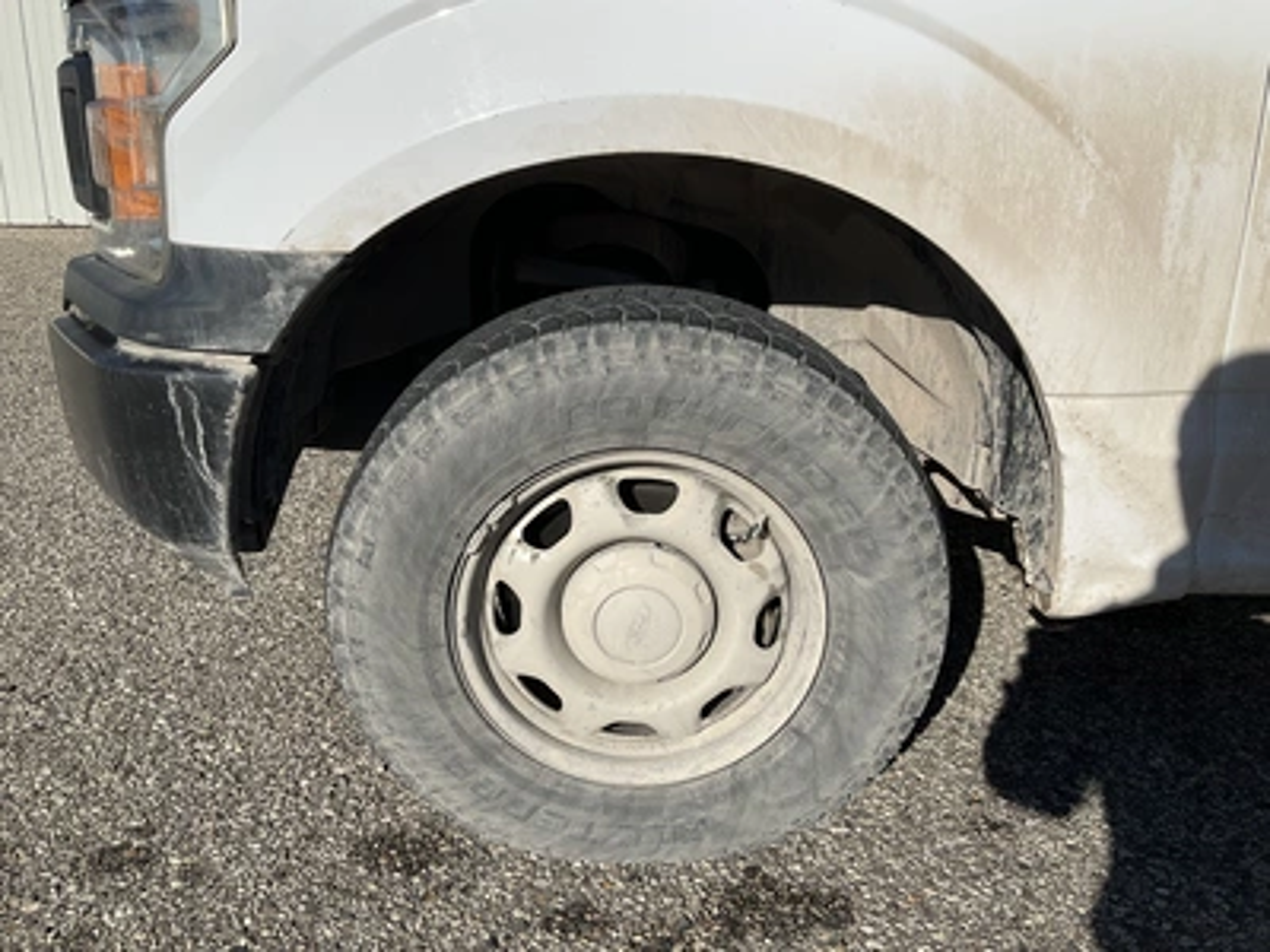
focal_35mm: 29
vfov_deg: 48.2
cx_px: 635
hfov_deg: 61.7
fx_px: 1064
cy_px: 476
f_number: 1.8
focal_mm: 3
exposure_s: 1/4065
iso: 25
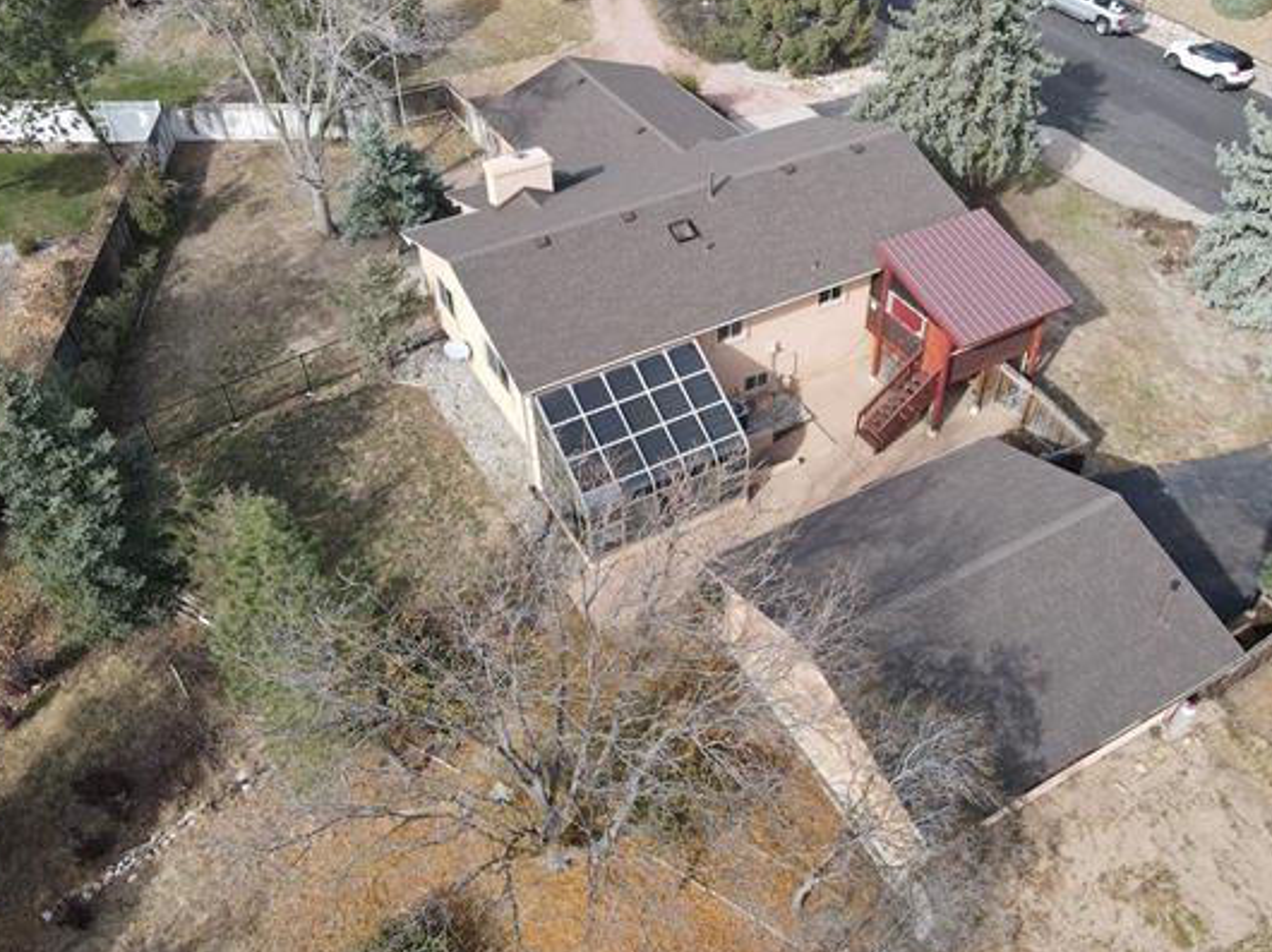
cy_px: 422
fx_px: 1065
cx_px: 696
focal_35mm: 29
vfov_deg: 48.1
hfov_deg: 61.6
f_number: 2.8
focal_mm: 4.5
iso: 100
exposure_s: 1/200
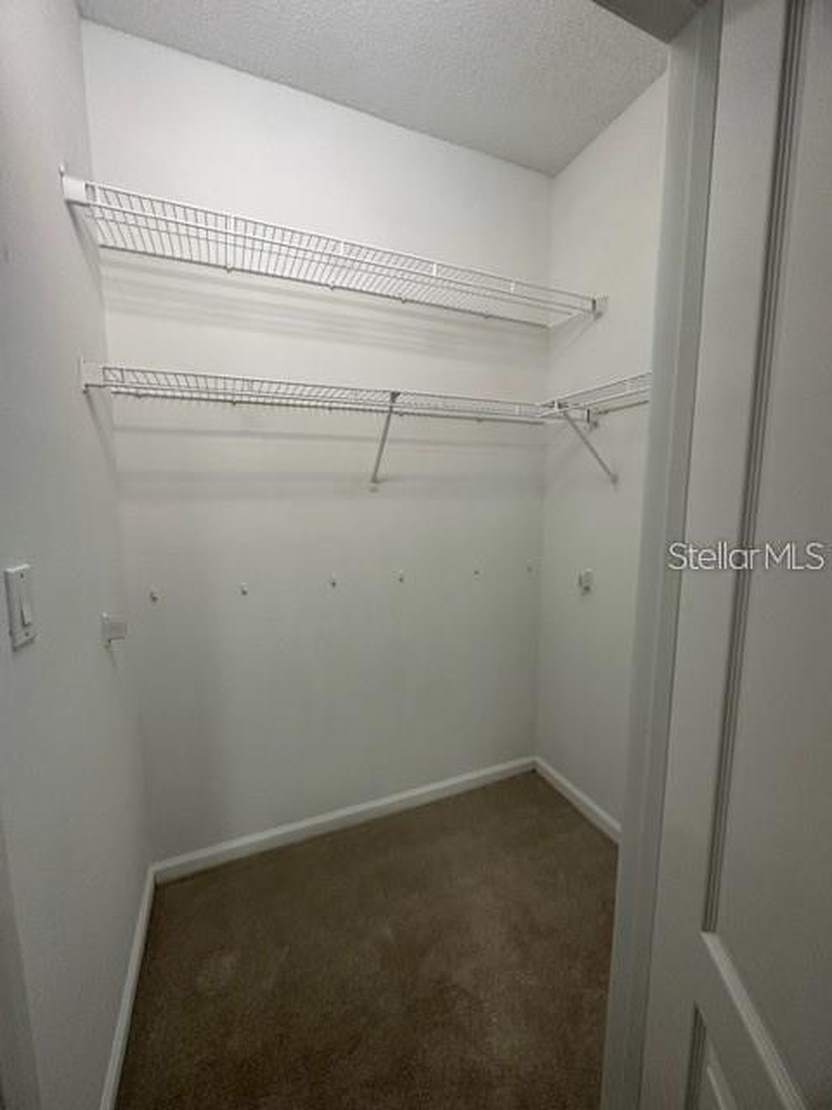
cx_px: 416
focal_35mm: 14
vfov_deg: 102.1
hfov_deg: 85.7
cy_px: 555
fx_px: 449
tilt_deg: -6.9
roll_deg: +0.7
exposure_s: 1/120
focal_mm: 2.22
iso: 250
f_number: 2.2
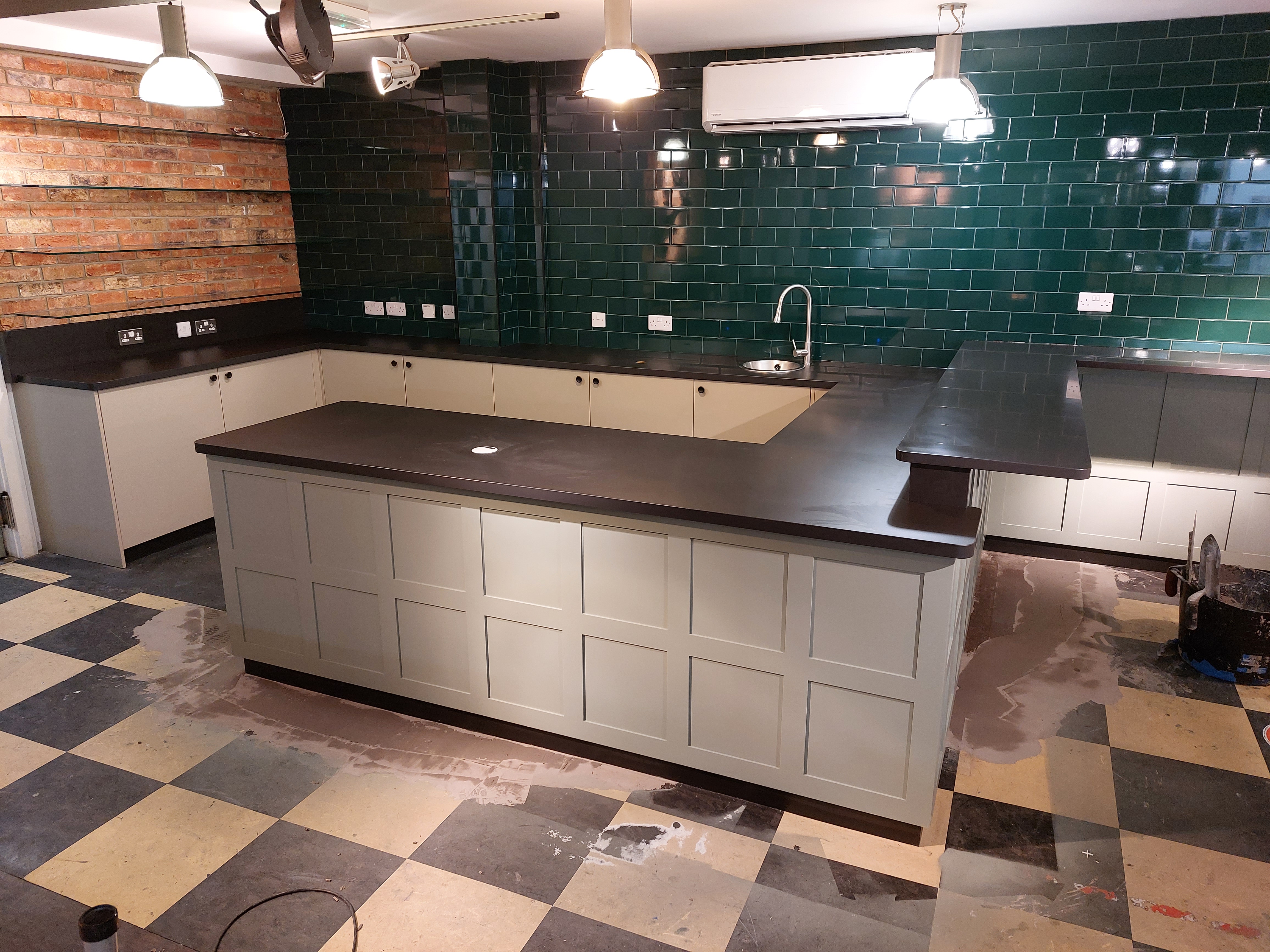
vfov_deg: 56.8
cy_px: 476
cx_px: 635
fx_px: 881
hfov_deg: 71.6
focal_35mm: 24
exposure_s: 1/50
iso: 250
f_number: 1.8
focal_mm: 5.23
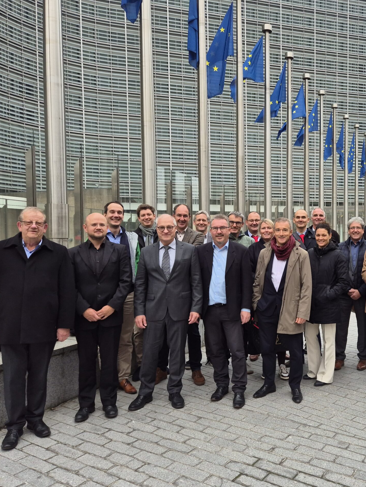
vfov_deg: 58.3
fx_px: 437
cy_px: 243
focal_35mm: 31
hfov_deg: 43.9
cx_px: 277
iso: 25
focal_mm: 5.4
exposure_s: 1/194
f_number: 1.8
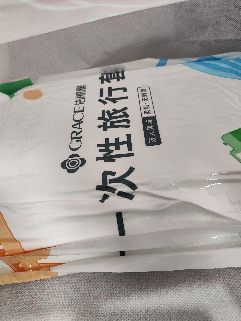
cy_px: 160
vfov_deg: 71.6
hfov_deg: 56.9
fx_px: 223
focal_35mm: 24
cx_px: 120
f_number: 1.8
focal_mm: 4.68
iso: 306
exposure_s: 1/50
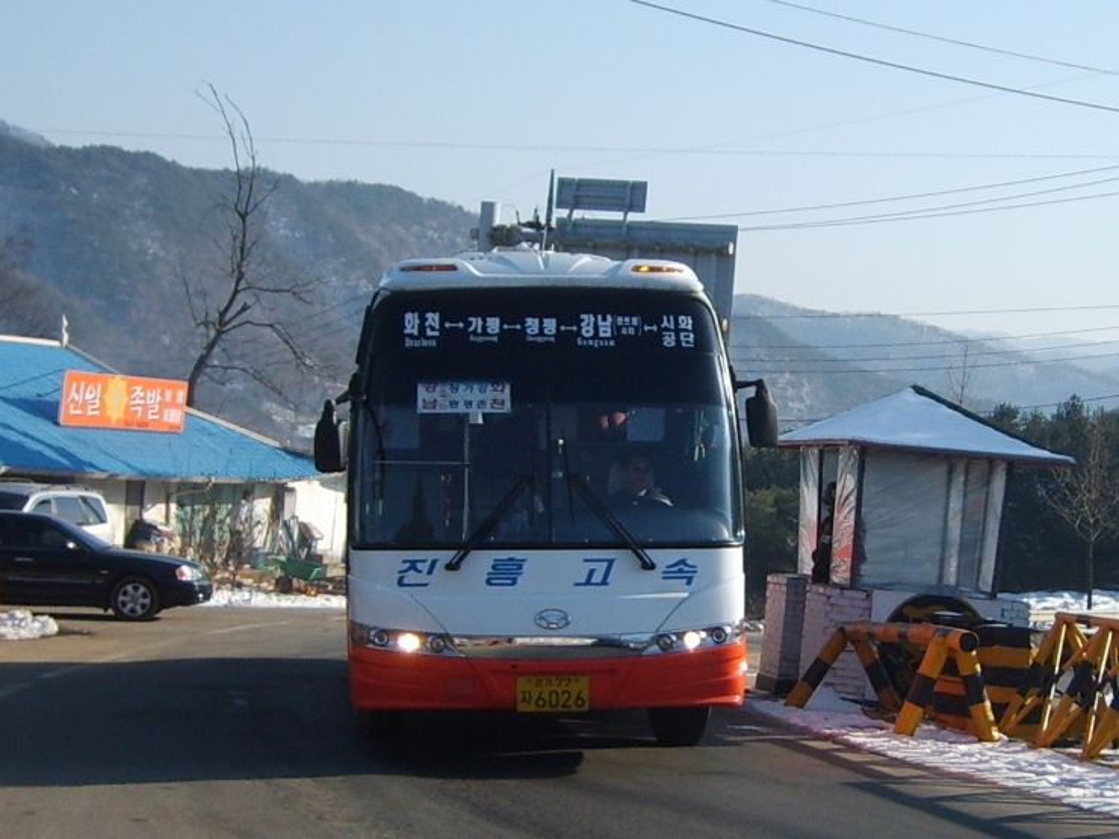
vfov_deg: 40.7
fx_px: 1131
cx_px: 560
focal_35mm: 35
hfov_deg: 52.6
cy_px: 420
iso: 50
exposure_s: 1/180
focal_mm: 5.8
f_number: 7.1
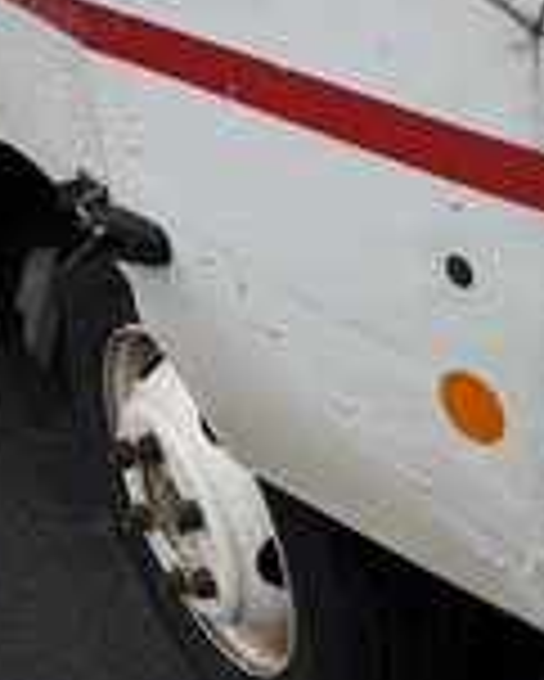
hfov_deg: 20.8
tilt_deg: -24.4
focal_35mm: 62
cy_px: 59
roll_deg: -0.4
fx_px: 1247
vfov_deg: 29.1
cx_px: 827
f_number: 1.78
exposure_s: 1/1075
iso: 80
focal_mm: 6.76
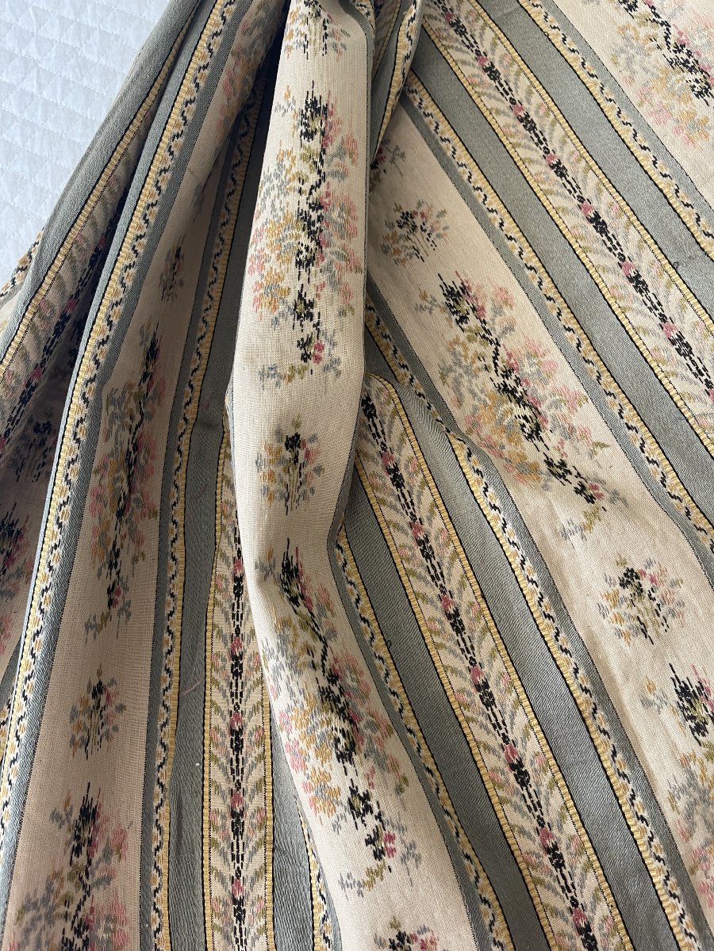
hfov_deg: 54.9
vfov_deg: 69.4
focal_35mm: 25
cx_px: 357
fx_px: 688
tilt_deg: -75.8
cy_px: 476
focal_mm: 5.1
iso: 160
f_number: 1.6
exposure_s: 1/60
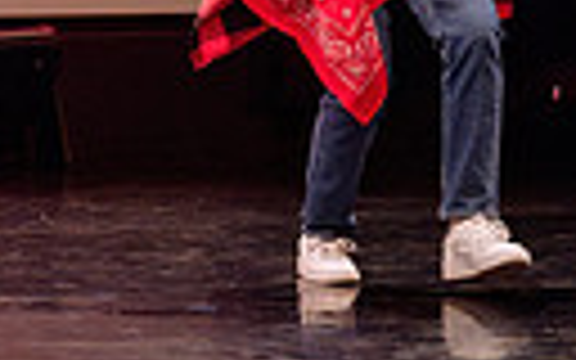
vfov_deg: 2.7
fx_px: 7723
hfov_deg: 4.2
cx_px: -509
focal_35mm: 492
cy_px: -371
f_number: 2.8
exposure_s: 1/200
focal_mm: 90
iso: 1600
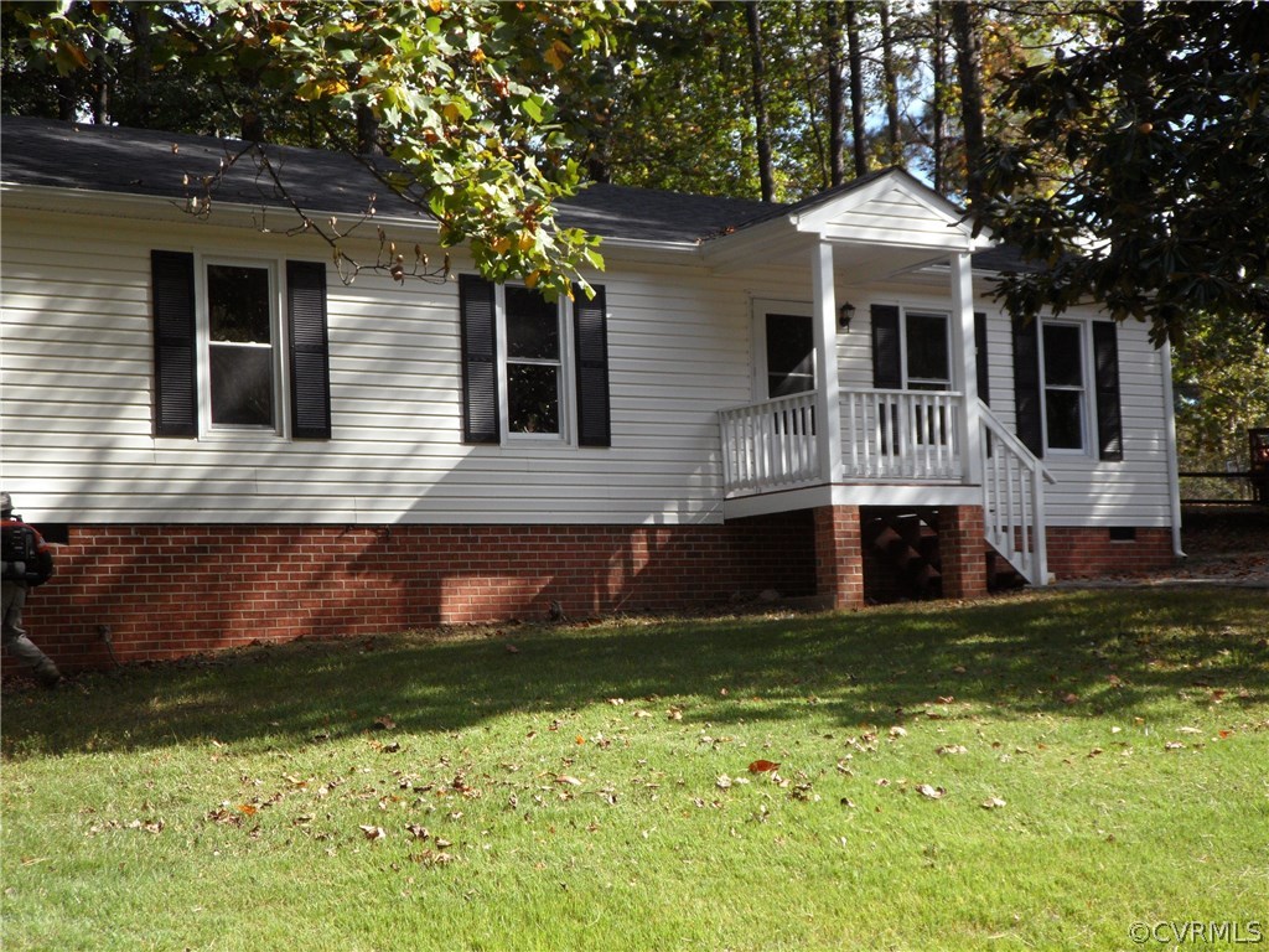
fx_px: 2016
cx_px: 634
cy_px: 476
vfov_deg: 26.6
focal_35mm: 55
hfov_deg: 34.9
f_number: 4
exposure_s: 1/250
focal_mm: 9.1
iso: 80
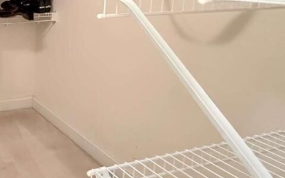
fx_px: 287
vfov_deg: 32.4
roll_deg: -0.2
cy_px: 11
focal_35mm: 37
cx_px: -52
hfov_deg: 39.3
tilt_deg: -7.5
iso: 1000
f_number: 2.2
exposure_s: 1/60
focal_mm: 2.22
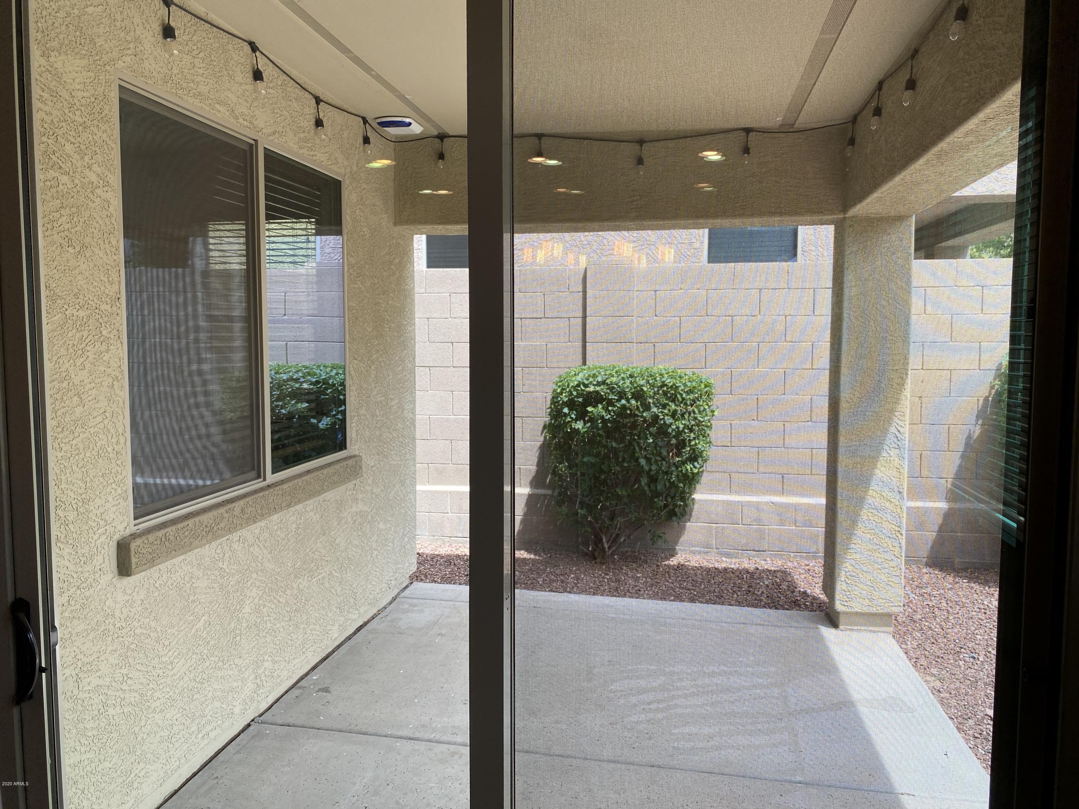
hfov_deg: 67.3
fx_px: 810
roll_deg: +0.3
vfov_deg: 53.1
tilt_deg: -4.2
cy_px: 404
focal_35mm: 26
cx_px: 540
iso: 32
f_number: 1.8
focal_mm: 4.25
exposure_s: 1/267
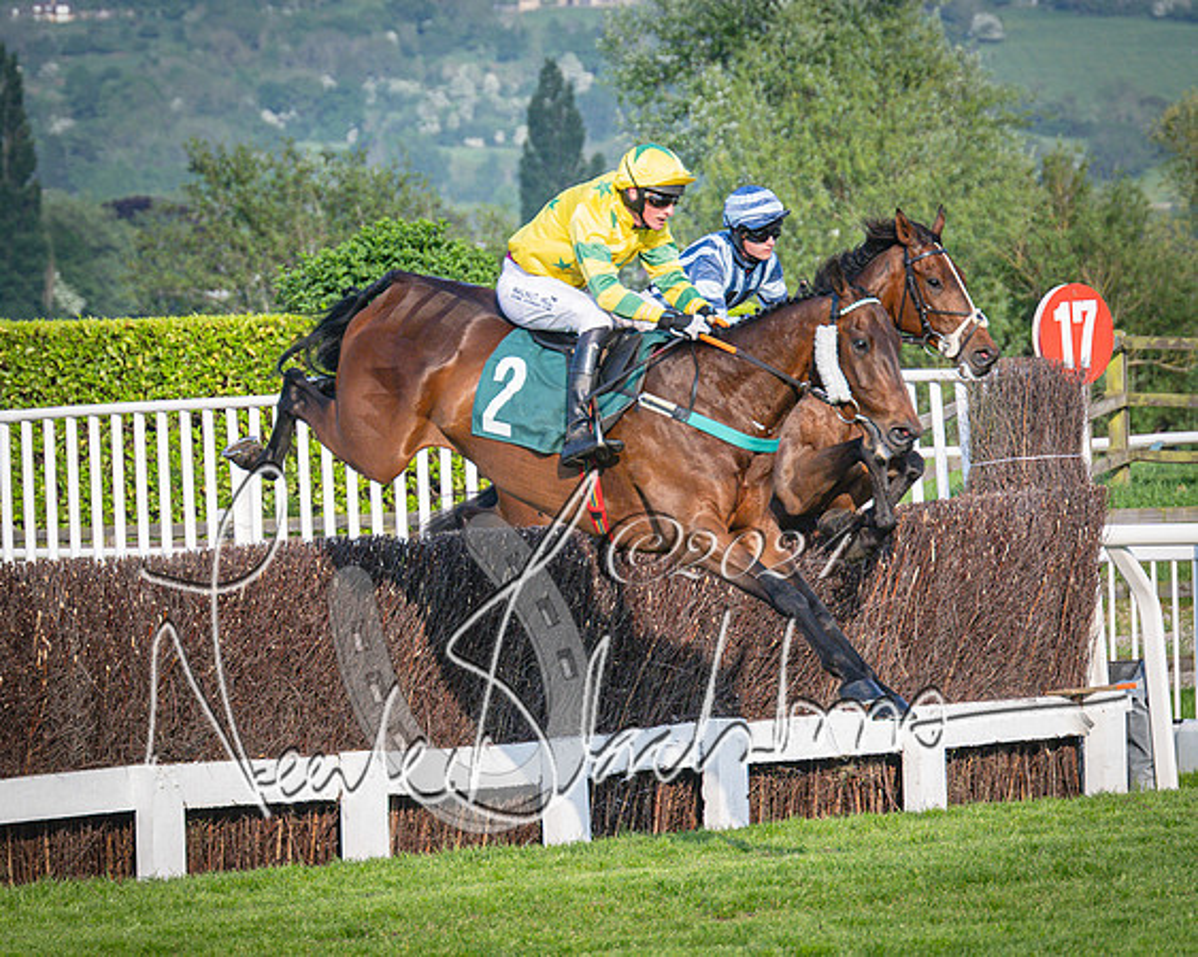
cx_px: 636
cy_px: 504
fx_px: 9350
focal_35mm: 264
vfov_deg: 5.9
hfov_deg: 7.3
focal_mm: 120
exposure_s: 1/2000
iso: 400
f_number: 4
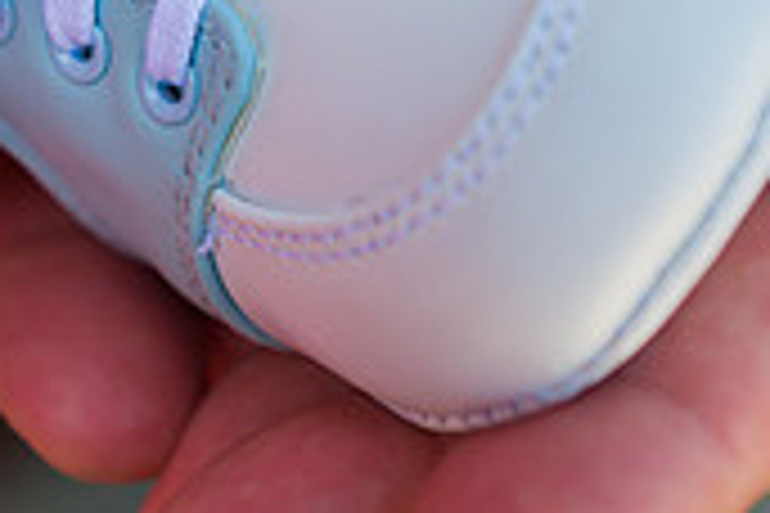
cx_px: 347
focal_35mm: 122
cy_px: -252
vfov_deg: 10.8
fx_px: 2609
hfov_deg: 16.8
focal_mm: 36
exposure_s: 1/1000
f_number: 4
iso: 320
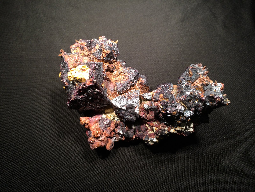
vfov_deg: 48.2
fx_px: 214
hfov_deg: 61.7
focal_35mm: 29
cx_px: 128
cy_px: 96
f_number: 2.2
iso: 32
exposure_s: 1/40
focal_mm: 4.15
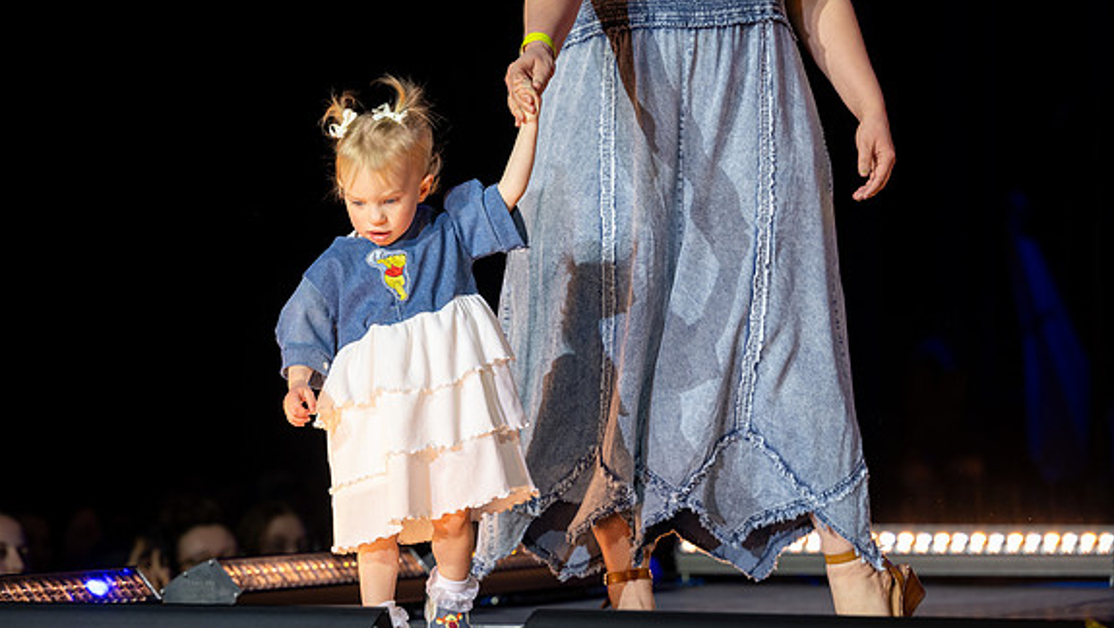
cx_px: 464
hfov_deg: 12.4
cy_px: 225
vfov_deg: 7.0
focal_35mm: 173
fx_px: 5112
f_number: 3.5
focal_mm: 135
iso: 400
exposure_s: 1/160
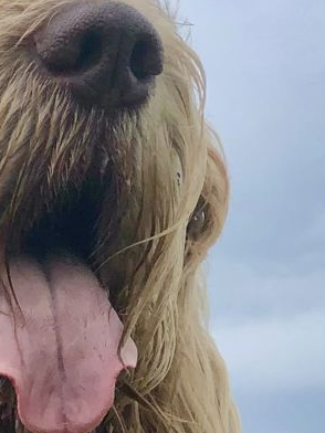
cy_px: 754
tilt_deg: +4.9
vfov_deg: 7.8
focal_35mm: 248
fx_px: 3105
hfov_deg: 5.9
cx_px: -182
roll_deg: +1.4
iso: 20
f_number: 2.8
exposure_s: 1/533
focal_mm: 6.6
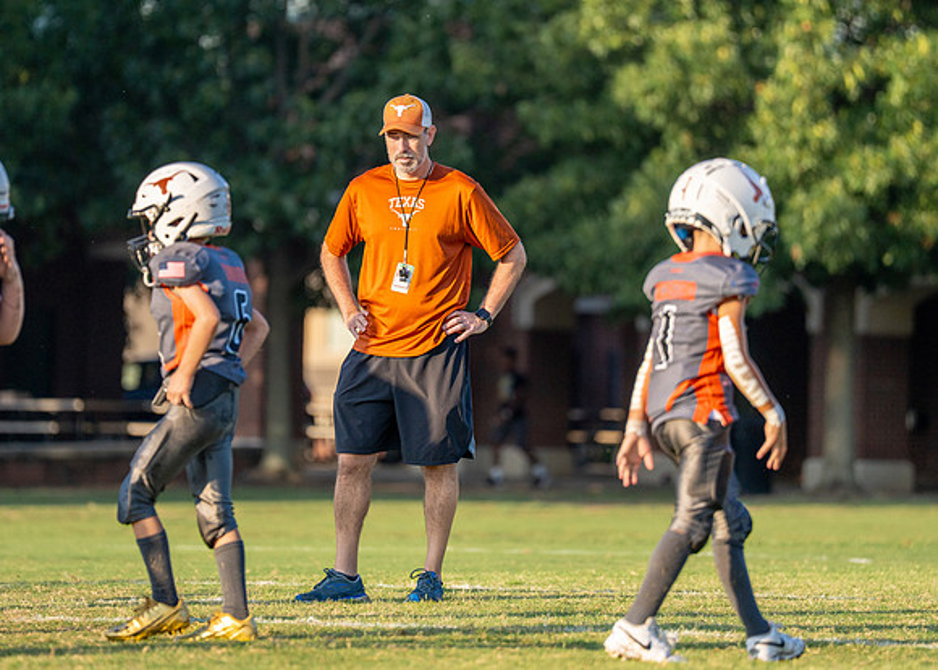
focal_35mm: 273
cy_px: 262
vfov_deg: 5.3
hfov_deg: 7.4
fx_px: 7262
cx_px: 436
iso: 320
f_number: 2.8
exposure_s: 1/3200
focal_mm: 200
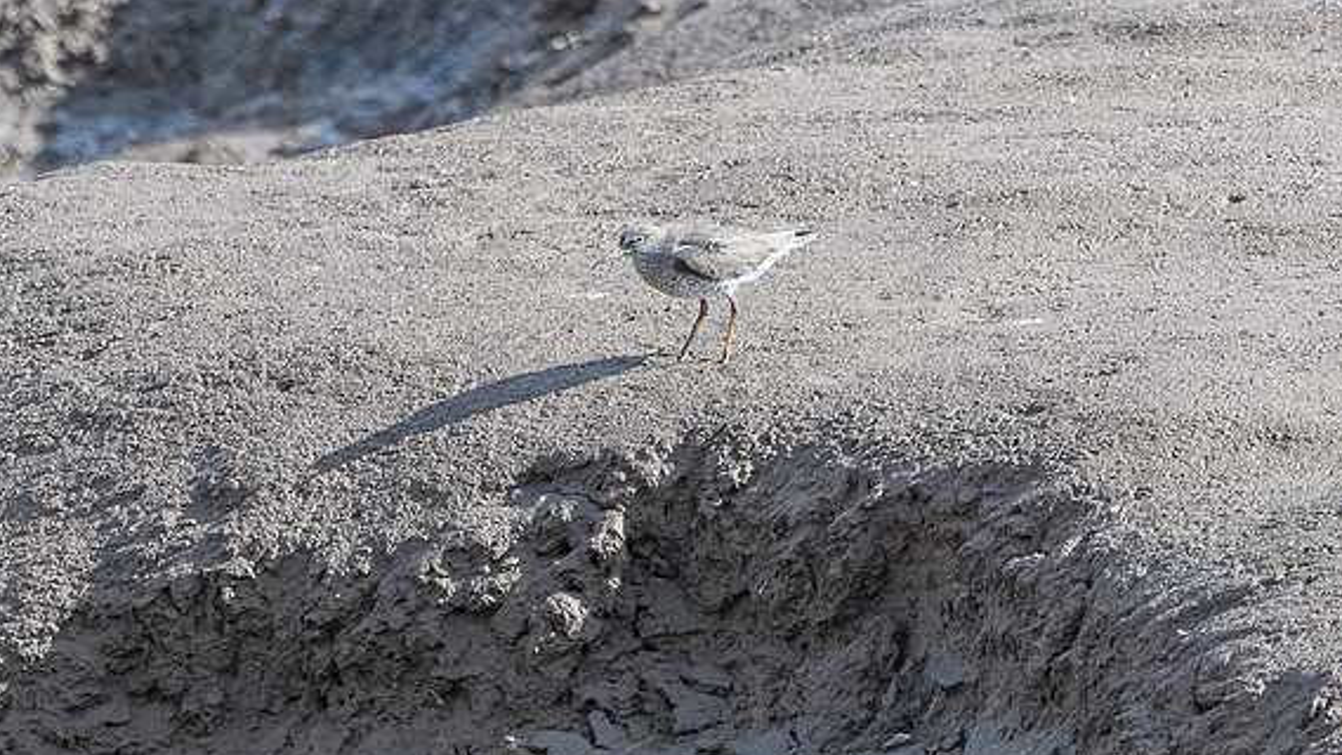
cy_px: 334
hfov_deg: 1.7
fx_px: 44906
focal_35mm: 1262
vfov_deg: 1.0
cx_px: 565
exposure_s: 1/1600
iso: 800
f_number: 6.3
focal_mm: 400
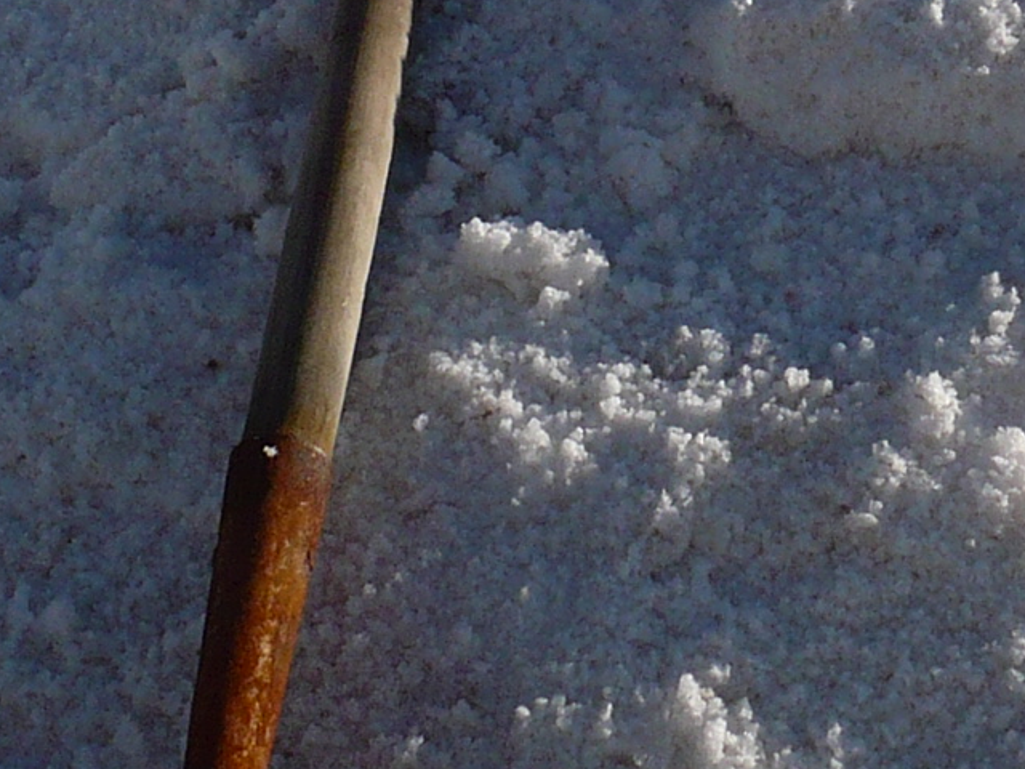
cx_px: 647
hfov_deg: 14.1
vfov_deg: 10.5
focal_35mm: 140
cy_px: 107
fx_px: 4145
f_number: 8
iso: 100
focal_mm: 5.8
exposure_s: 1/500
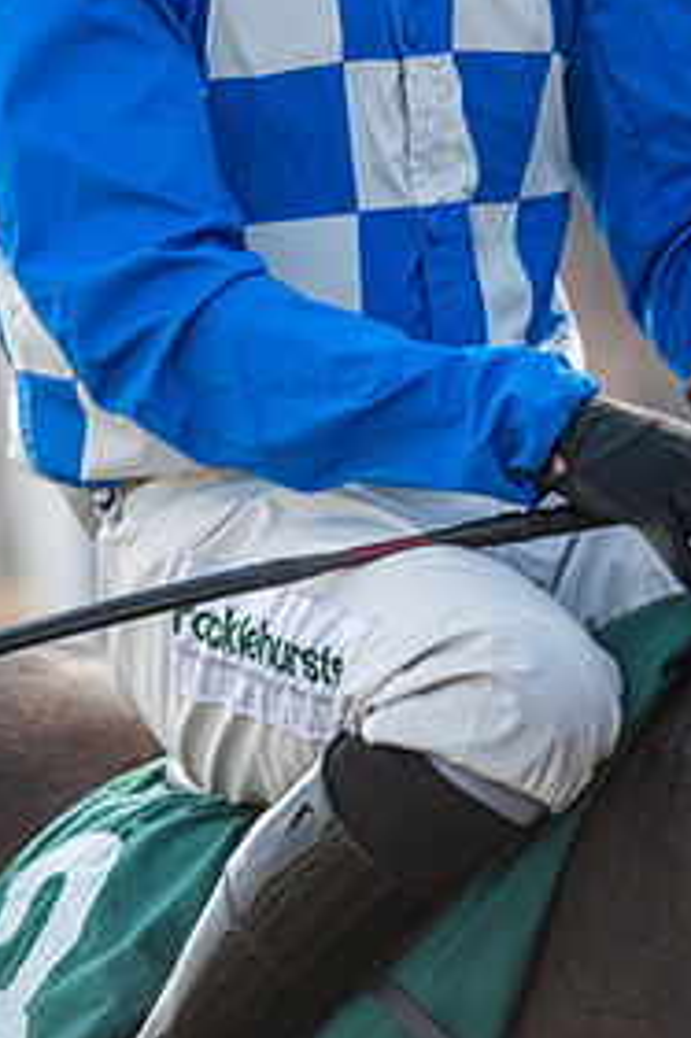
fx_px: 18477
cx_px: 334
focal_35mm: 641
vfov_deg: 3.2
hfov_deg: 2.1
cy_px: 284
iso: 160
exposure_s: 1/500
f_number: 5
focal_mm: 400
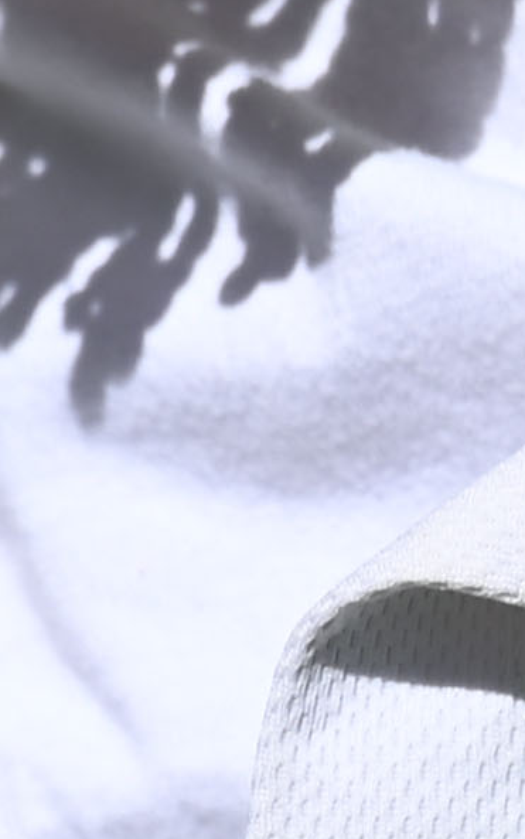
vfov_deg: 1.3
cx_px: -792
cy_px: -1142
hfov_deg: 0.8
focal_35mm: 1661
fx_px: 37997
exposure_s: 1/1500
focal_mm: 160
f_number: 4
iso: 100
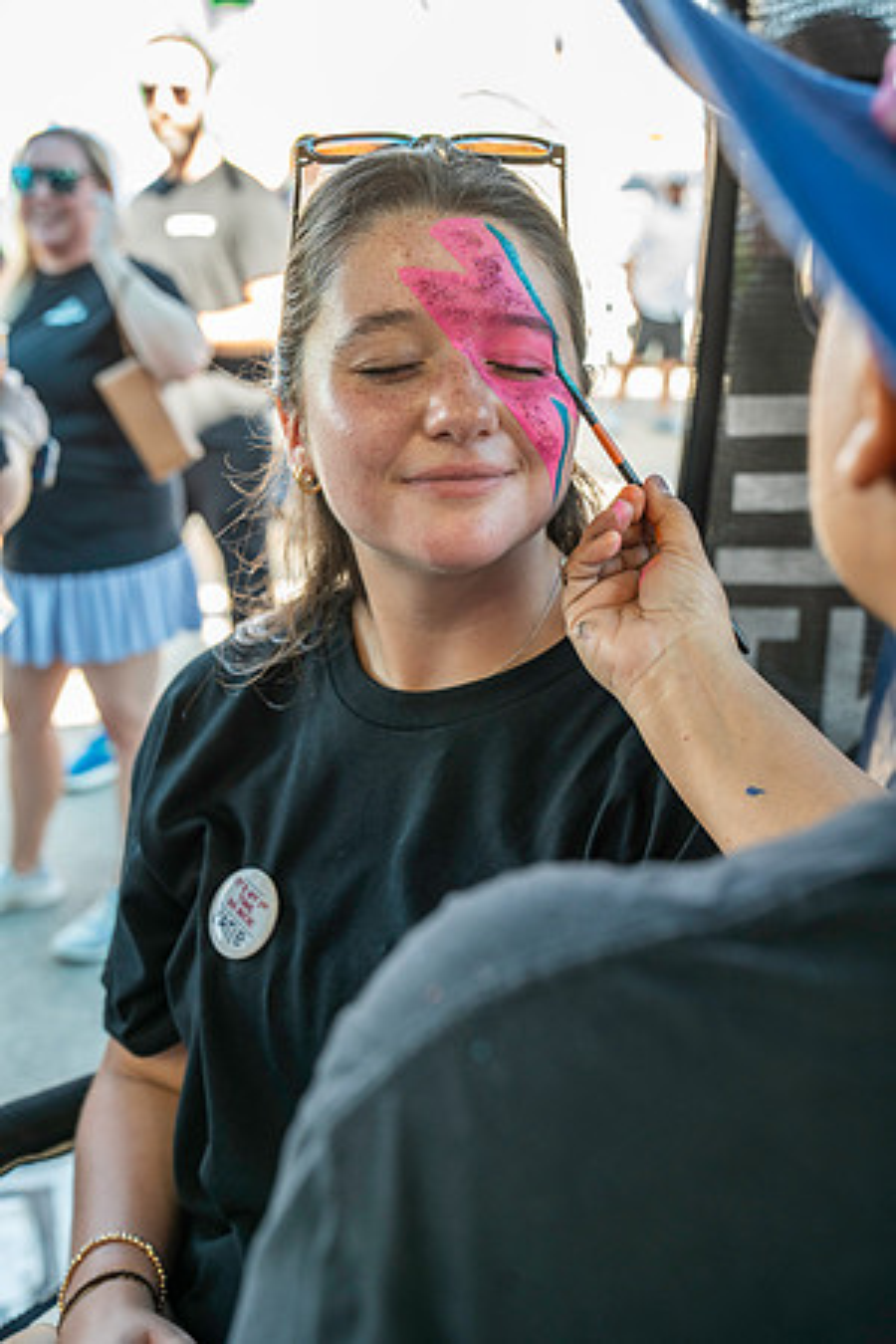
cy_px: 672
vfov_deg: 45.4
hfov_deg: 31.2
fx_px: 1605
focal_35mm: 43
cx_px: 448
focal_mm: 43
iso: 640
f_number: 4.5
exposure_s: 1/200
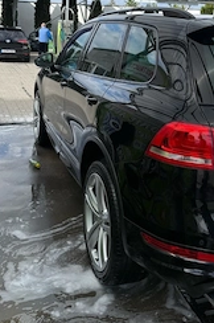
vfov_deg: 45.9
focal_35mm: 41
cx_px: 127
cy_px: 82
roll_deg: -2.8
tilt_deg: -8.1
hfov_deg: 32.5
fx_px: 367
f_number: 1.78
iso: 80
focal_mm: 6.76
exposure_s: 1/2525
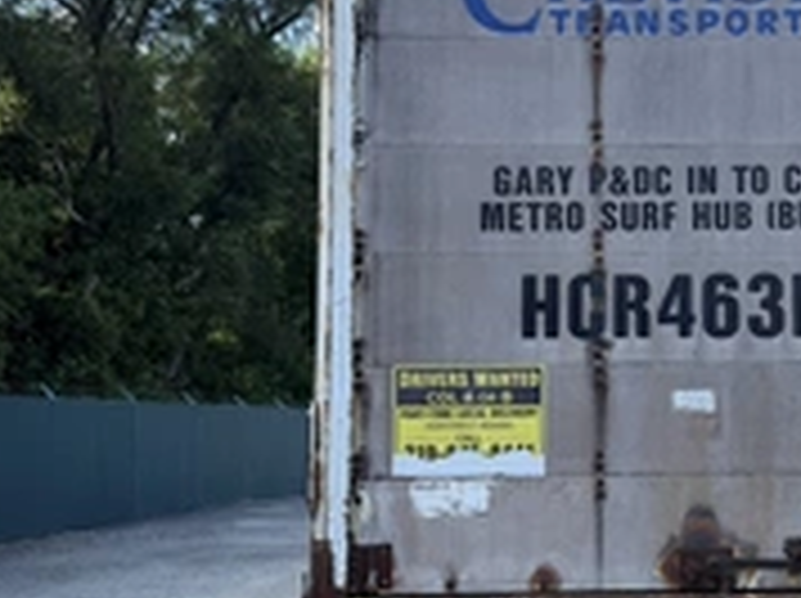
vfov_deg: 27.0
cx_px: 720
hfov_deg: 33.7
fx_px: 1248
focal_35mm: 54
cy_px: 324
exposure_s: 1/1770
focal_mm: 6.76
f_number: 1.78
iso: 80
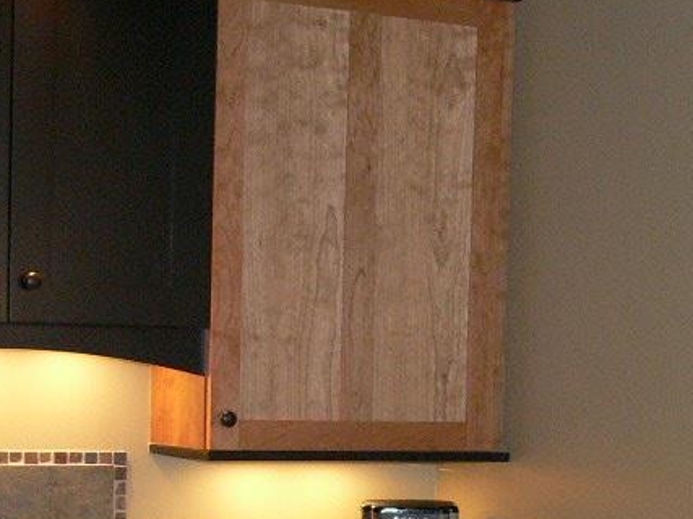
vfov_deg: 13.7
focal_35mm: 105
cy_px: 613
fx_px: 2101
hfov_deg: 17.7
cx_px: 875
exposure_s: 1/30
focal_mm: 7.4
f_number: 2.8
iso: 200
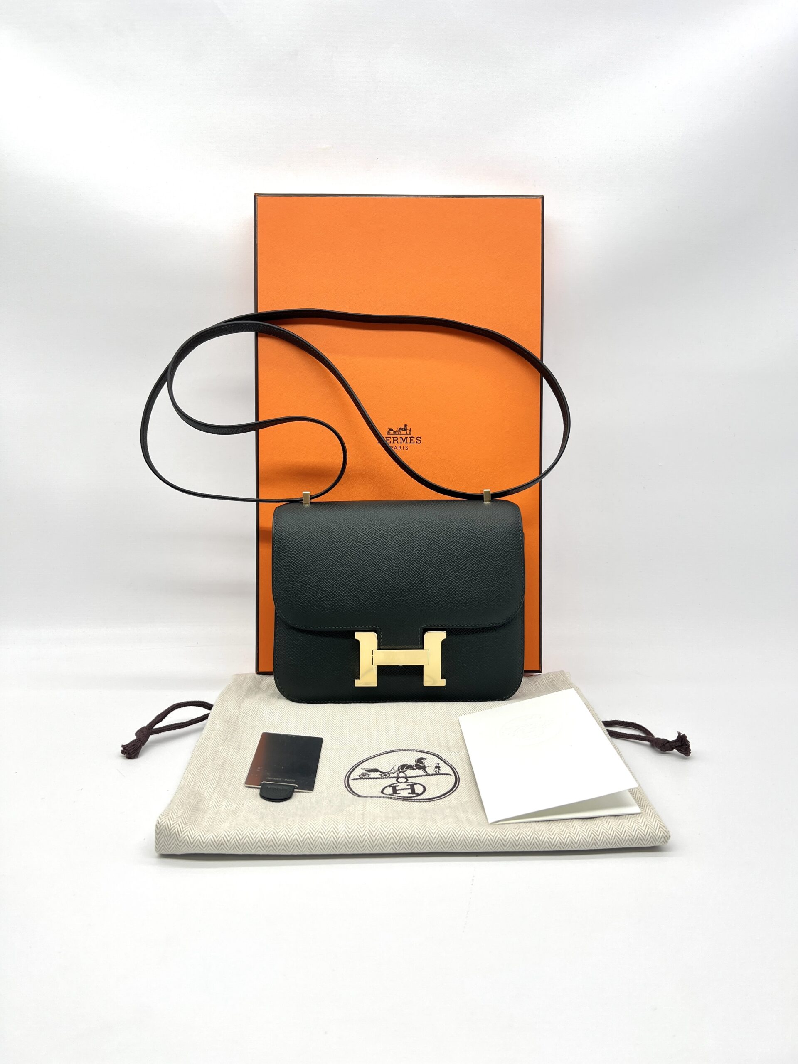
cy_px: 532
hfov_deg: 53.1
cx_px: 399
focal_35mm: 26
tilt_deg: -11.5
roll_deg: -0.6
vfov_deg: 67.3
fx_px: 799
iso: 32
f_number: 1.5
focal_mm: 5.7
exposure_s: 1/130
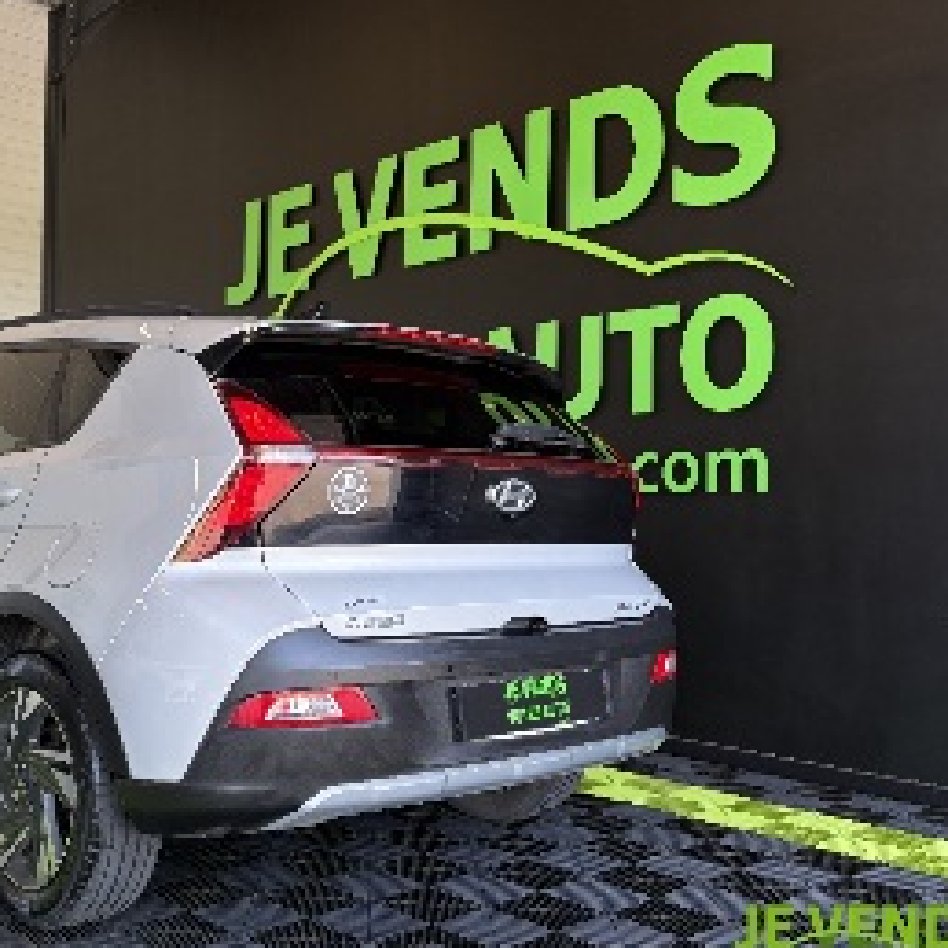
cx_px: 254
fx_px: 1146
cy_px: 470
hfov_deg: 43.7
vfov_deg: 44.9
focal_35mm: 37
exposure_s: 1/122
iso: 64
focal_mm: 5.96
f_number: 1.6
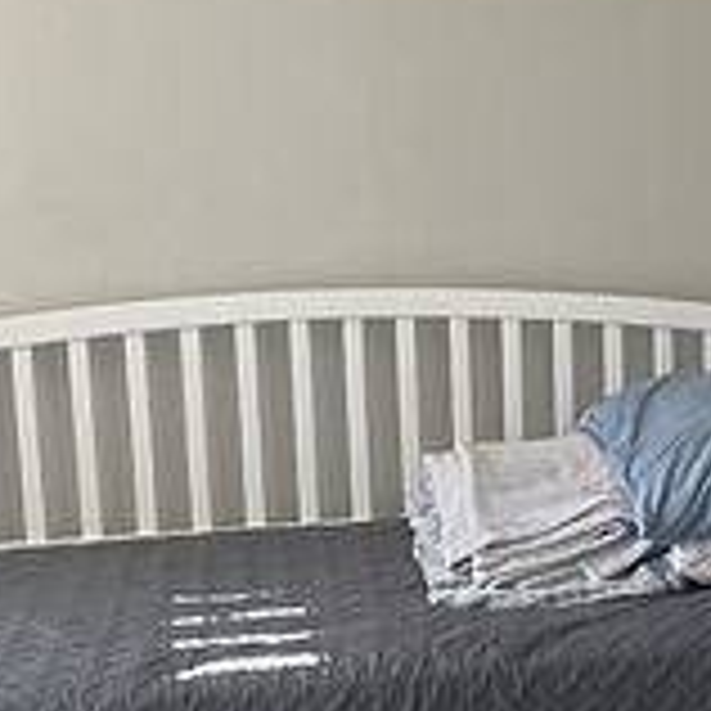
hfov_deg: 17.5
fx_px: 2254
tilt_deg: -13.8
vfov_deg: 17.9
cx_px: 693
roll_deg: +1.2
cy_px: 497
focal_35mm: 97
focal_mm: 4.2
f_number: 1.6
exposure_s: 1/60
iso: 125
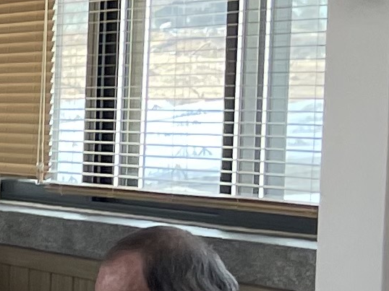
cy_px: 243
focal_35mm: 195
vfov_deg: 7.6
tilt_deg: -3.1
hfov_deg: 7.9
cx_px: -975
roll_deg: -0.1
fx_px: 2190
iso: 50
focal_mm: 4.2
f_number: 1.6
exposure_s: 1/120
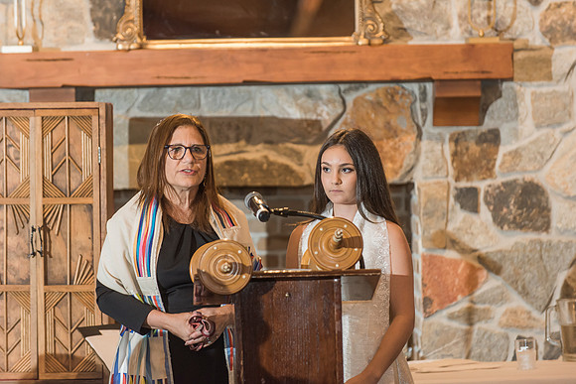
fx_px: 2881
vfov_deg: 7.6
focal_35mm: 180
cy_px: 192
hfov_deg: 11.4
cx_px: 288
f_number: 3.2
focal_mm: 180
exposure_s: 1/125
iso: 1250
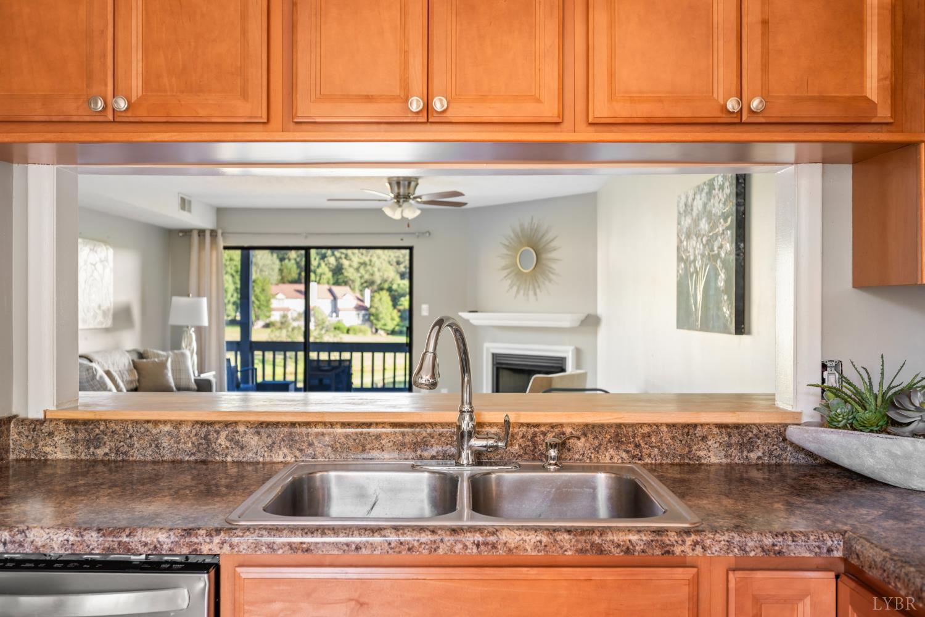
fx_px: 771
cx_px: 462
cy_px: 308
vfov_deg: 43.6
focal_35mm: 30
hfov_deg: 61.9
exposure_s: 1/2.5
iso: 100
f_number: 4
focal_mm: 30
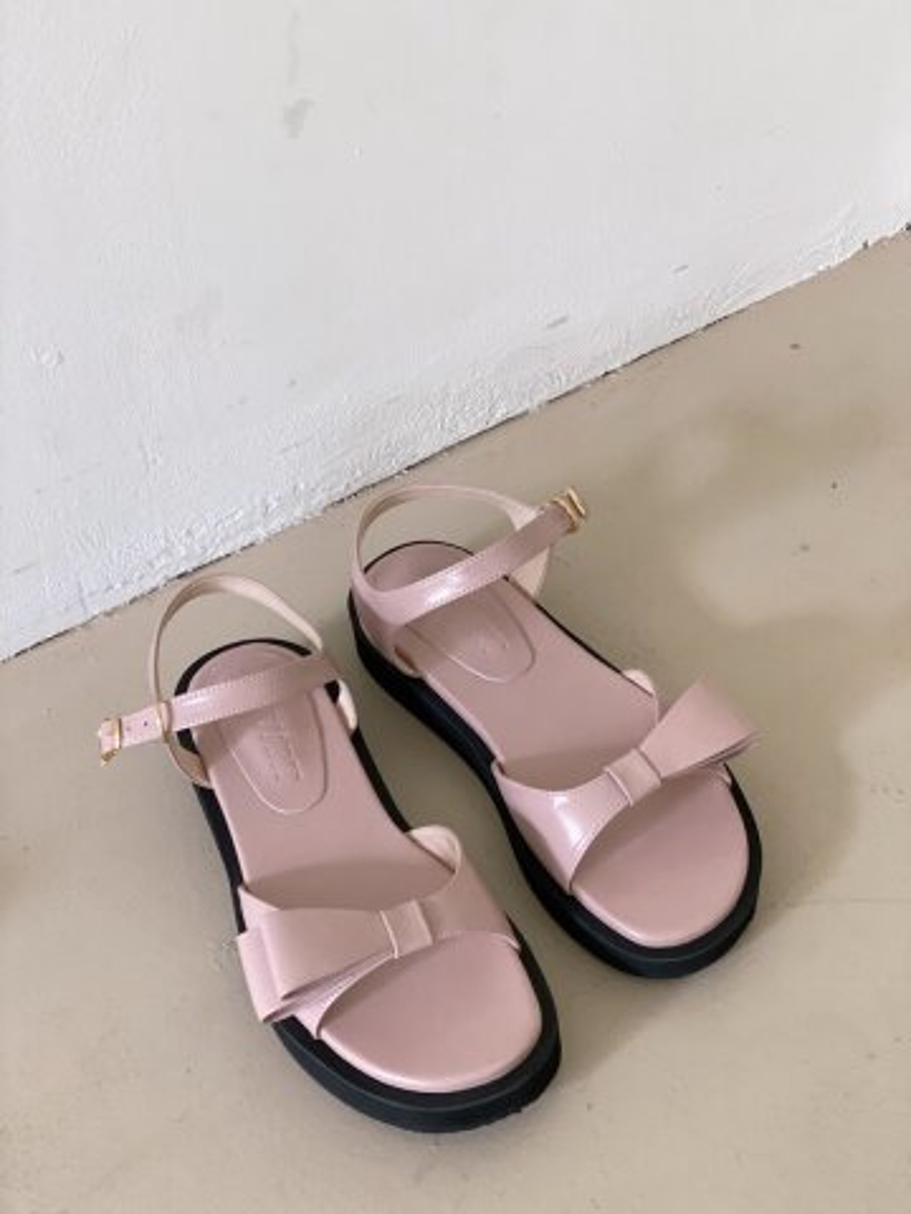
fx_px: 1825
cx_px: 456
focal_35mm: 52
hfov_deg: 28.0
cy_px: 607
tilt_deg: -47.0
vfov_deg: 36.8
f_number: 2
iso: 200
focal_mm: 6
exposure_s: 1/122
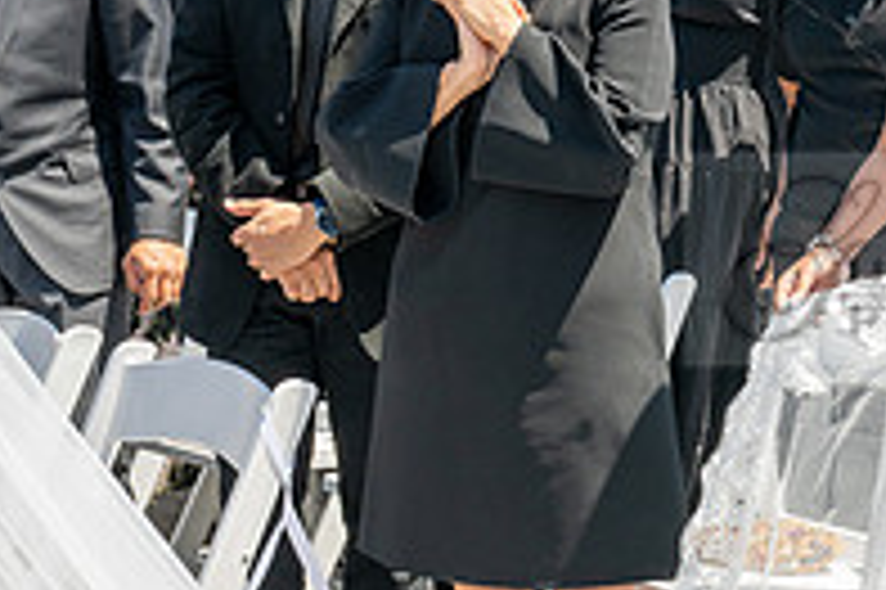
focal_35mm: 106
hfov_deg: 18.3
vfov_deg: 12.9
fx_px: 2607
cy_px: 259
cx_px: 1075
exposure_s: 1/200
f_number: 9
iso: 200
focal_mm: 36
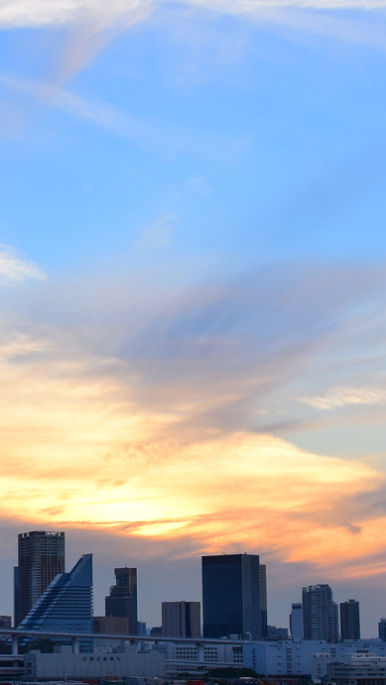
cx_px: -23
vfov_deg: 26.5
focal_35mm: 80
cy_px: 401
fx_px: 1455
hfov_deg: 14.8
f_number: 8
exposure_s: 1/320
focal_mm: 22
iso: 400
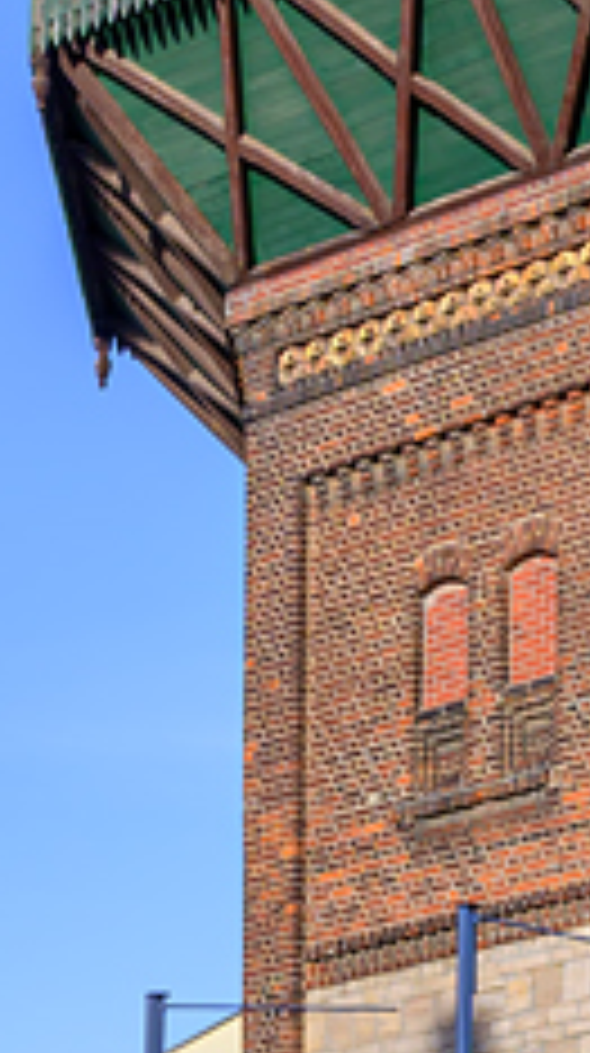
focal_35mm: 151
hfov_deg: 7.9
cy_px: 549
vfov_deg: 14.2
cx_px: 853
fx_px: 4225
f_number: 8
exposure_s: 1/250
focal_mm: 22.5
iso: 200
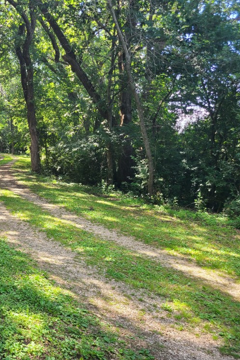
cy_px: 178
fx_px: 370
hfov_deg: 33.0
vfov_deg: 51.9
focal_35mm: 37
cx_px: 0
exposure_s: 1/153
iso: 40
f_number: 1.8
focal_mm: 5.4
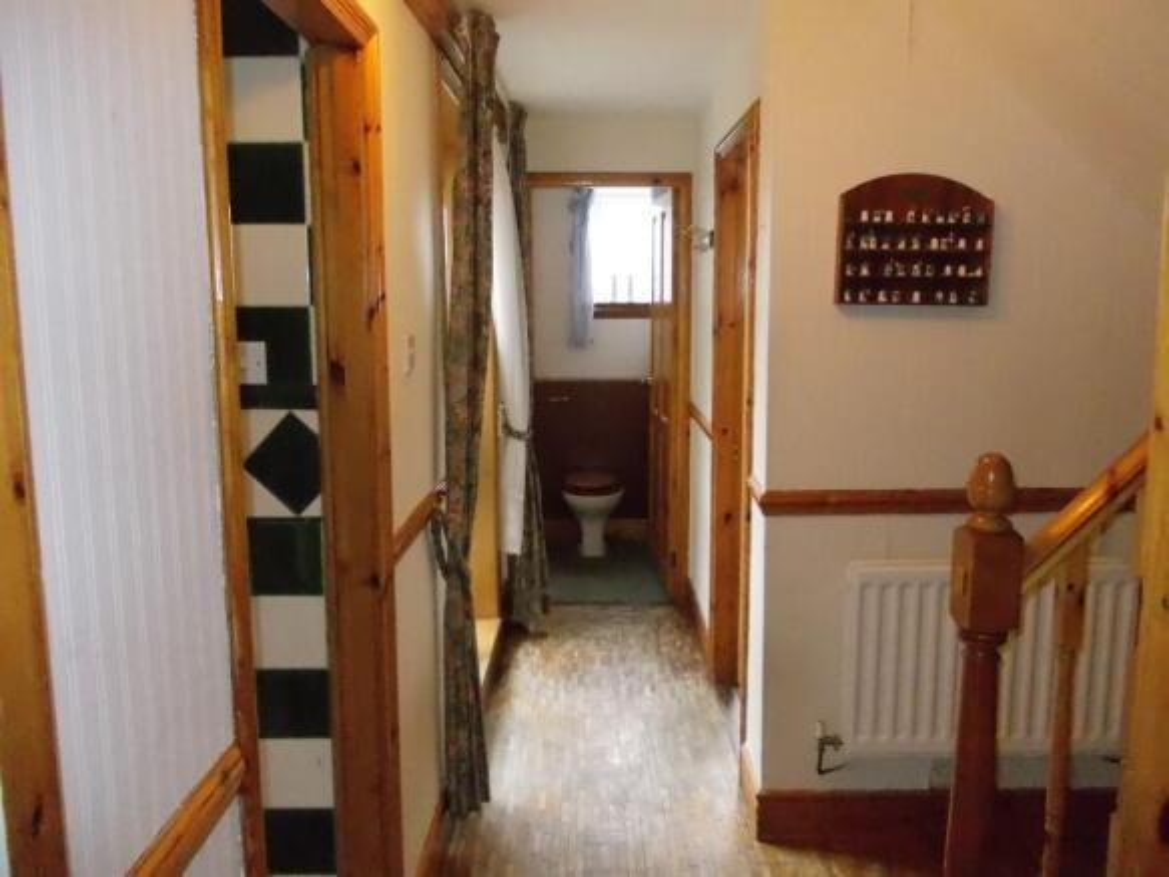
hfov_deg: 63.5
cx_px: 584
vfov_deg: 49.7
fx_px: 945
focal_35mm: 28
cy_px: 438
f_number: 2.7
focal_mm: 4
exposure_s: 1/60
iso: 1000
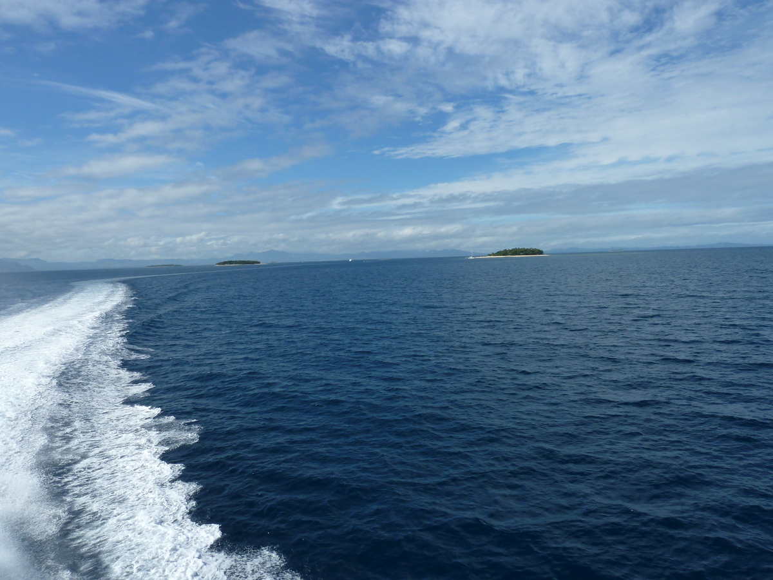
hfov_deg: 69.4
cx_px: 386
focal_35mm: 25
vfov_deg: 54.9
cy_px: 290
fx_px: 558
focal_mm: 4.1
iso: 80
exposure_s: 1/500
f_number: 5.6
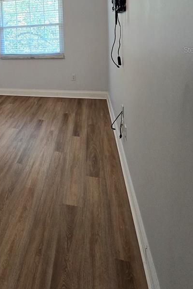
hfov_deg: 41.8
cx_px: 1
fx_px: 217
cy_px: 50
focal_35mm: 27
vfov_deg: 60.7
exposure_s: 1/60
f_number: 2.2
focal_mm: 2.2
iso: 200
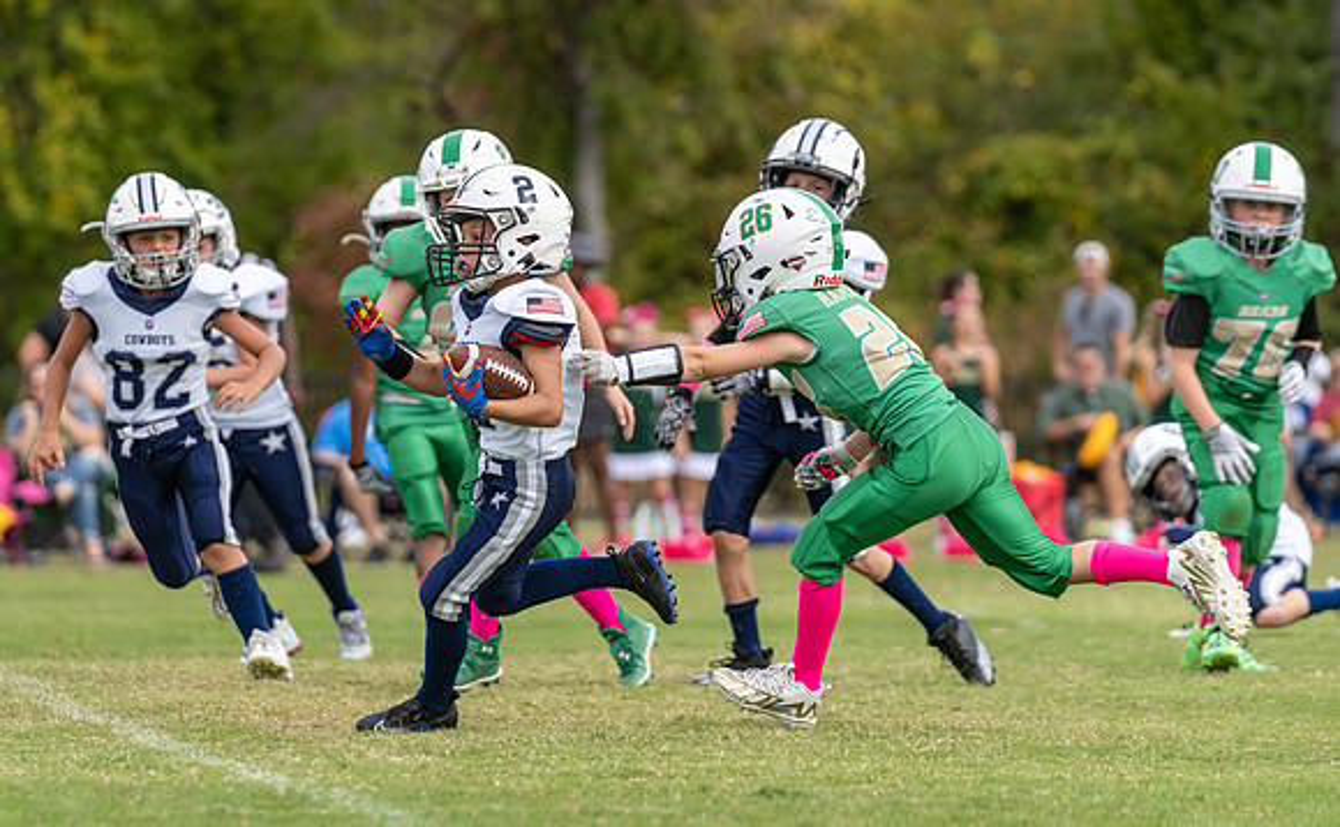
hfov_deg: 7.9
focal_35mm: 265
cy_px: 399
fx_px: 9659
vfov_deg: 4.9
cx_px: 472
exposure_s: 1/1250
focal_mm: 200
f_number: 3.5
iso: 200
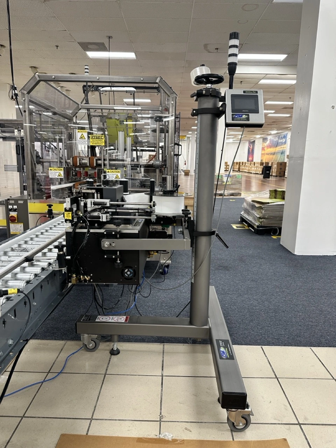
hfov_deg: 56.8
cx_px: 168
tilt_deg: -11.4
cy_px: 224
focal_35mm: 24
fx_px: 311
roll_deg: -1.9
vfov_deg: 71.6
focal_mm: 6.86
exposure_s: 1/83
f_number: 1.78
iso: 250
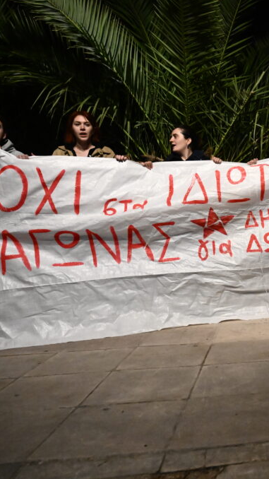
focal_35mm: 38
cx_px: 326
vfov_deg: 52.8
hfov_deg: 27.3
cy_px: 238
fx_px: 482
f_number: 4
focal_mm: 24
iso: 10000
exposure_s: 1/250
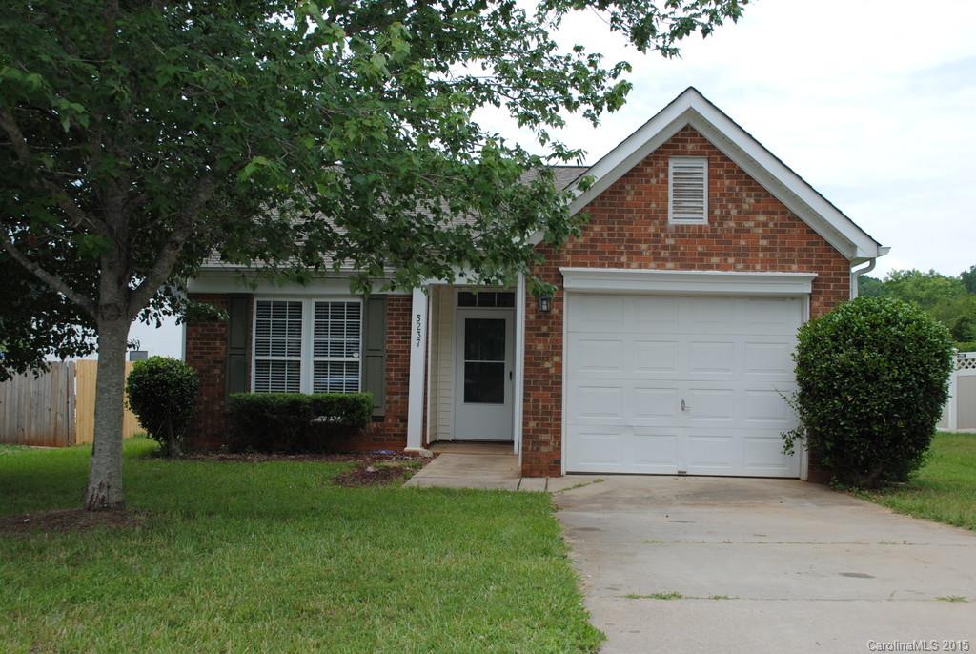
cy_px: 327
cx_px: 488
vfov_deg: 37.0
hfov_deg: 53.1
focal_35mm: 36
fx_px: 977
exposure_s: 1/200
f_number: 7.1
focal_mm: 24
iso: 100
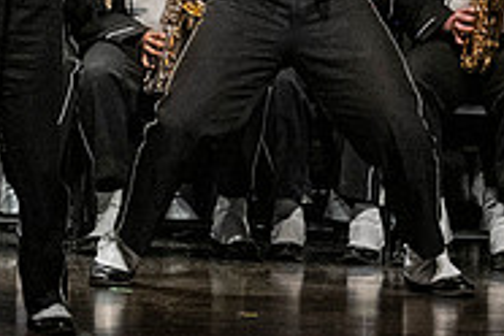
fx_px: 9449
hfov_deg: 3.0
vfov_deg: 2.0
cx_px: -274
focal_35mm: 675
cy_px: -141
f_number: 4
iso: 4000
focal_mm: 145
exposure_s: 1/500
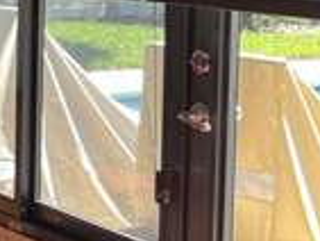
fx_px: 1360
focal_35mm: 147
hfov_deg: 11.6
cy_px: 20
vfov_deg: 10.1
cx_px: -388
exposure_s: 1/121
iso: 50
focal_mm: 5.7
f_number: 1.5
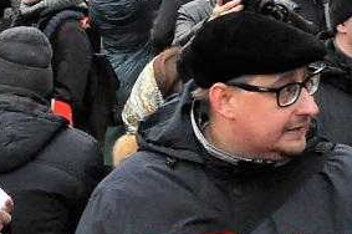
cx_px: -61
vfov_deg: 8.2
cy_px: -85
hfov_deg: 12.3
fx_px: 1602
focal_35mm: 164
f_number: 5.6
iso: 1000
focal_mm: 18
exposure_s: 1/125
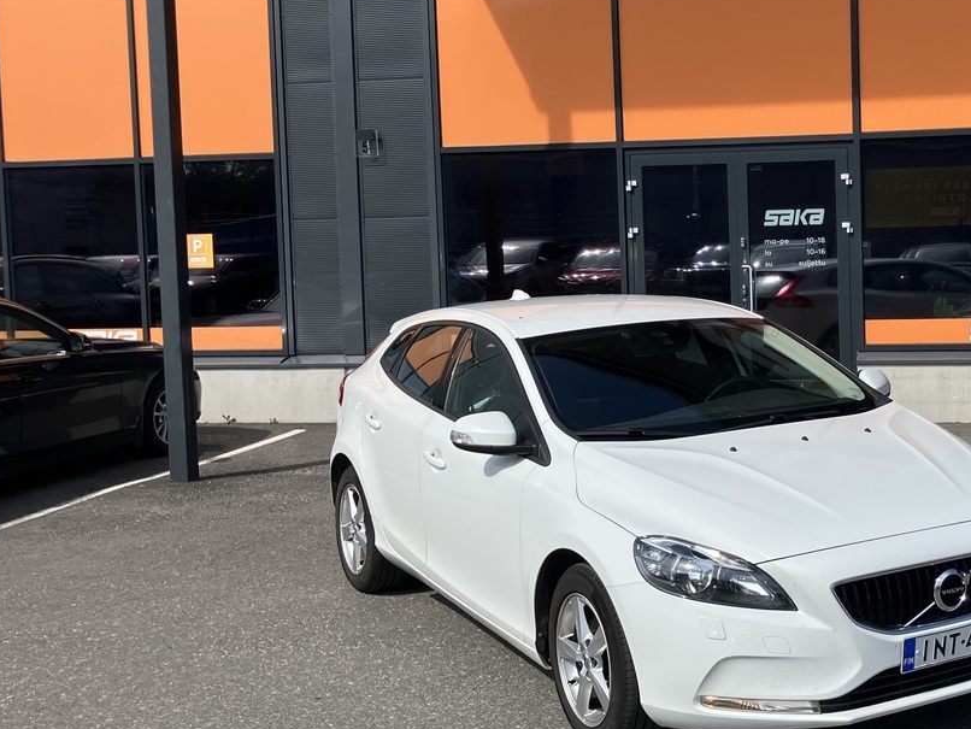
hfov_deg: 36.7
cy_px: 324
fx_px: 1403
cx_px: 799
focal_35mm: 50
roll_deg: +1.3
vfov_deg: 29.1
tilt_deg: -2.0
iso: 32
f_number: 1.8
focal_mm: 3.99
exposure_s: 1/3247
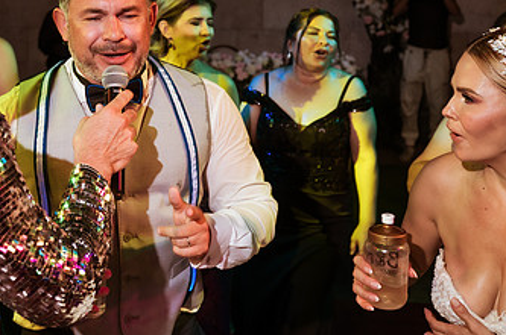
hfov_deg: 32.3
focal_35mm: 61
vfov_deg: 21.9
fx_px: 856
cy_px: 62
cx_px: 123
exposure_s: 1/100
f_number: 4.5
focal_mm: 35
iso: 1600
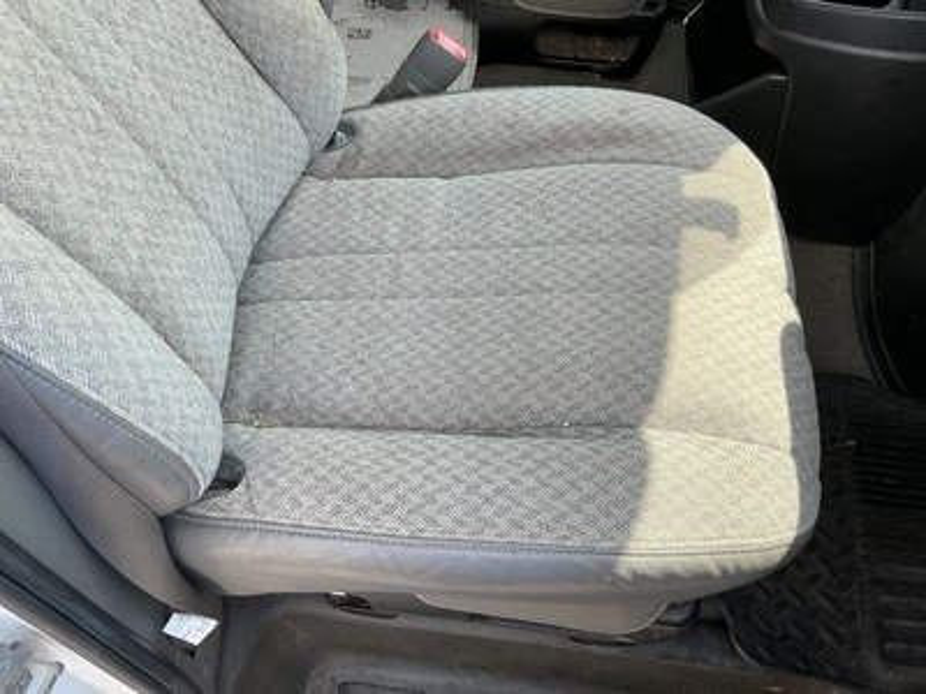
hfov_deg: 63.4
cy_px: 347
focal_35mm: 28
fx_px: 749
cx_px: 463
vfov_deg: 49.7
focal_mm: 3
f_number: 1.8
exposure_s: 1/215
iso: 25
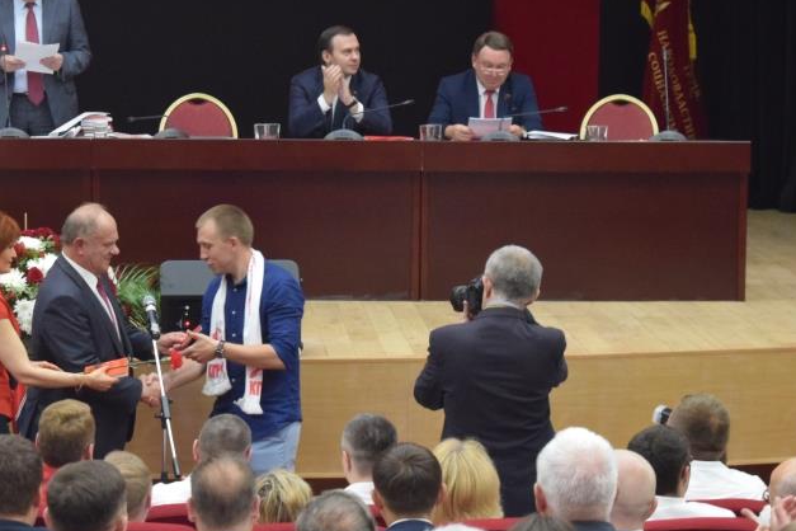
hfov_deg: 15.2
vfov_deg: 10.2
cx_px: 263
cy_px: 204
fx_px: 2981
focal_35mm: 135
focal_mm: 55
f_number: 5.6
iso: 4000
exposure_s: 1/60
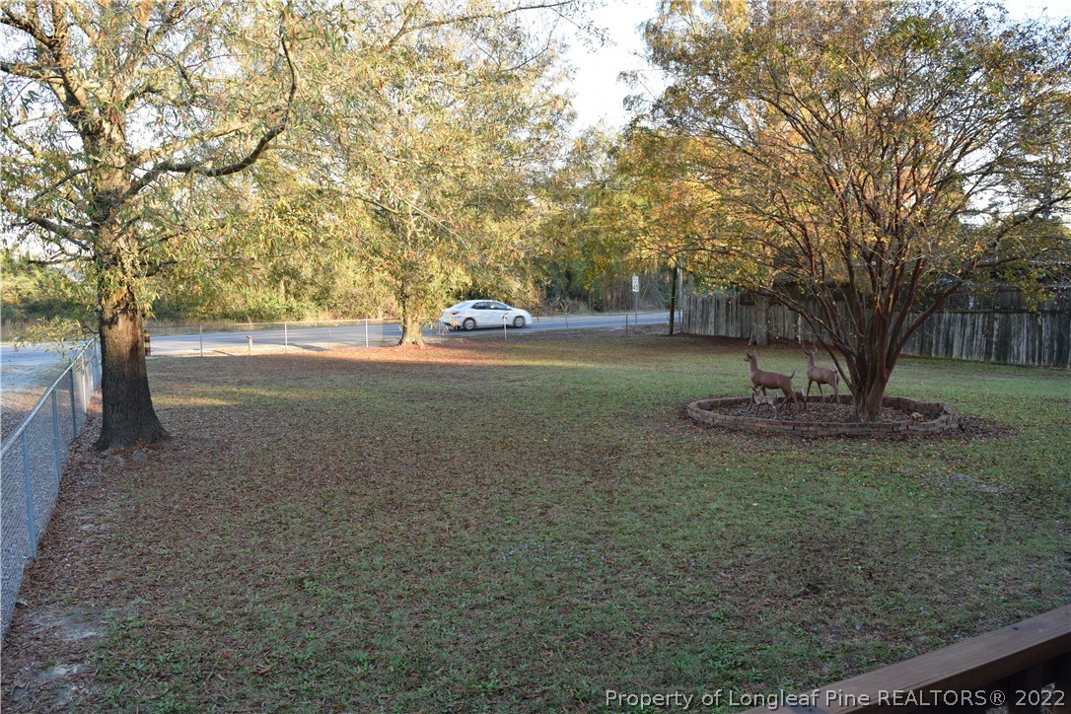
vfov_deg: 47.9
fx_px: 803
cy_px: 357
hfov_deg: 67.4
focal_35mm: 27
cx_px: 536
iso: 400
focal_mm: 18
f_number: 6.3
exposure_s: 1/160
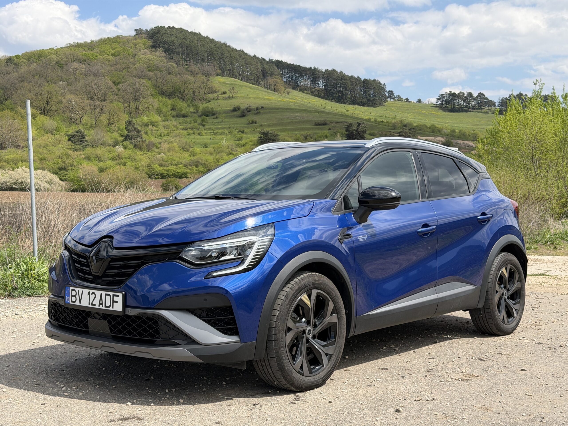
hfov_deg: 39.7
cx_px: 284
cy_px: 213
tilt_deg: -1.6
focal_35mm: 48
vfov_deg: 30.3
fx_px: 788
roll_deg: +0.2
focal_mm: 6.76
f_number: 1.78
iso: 64
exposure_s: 1/3096
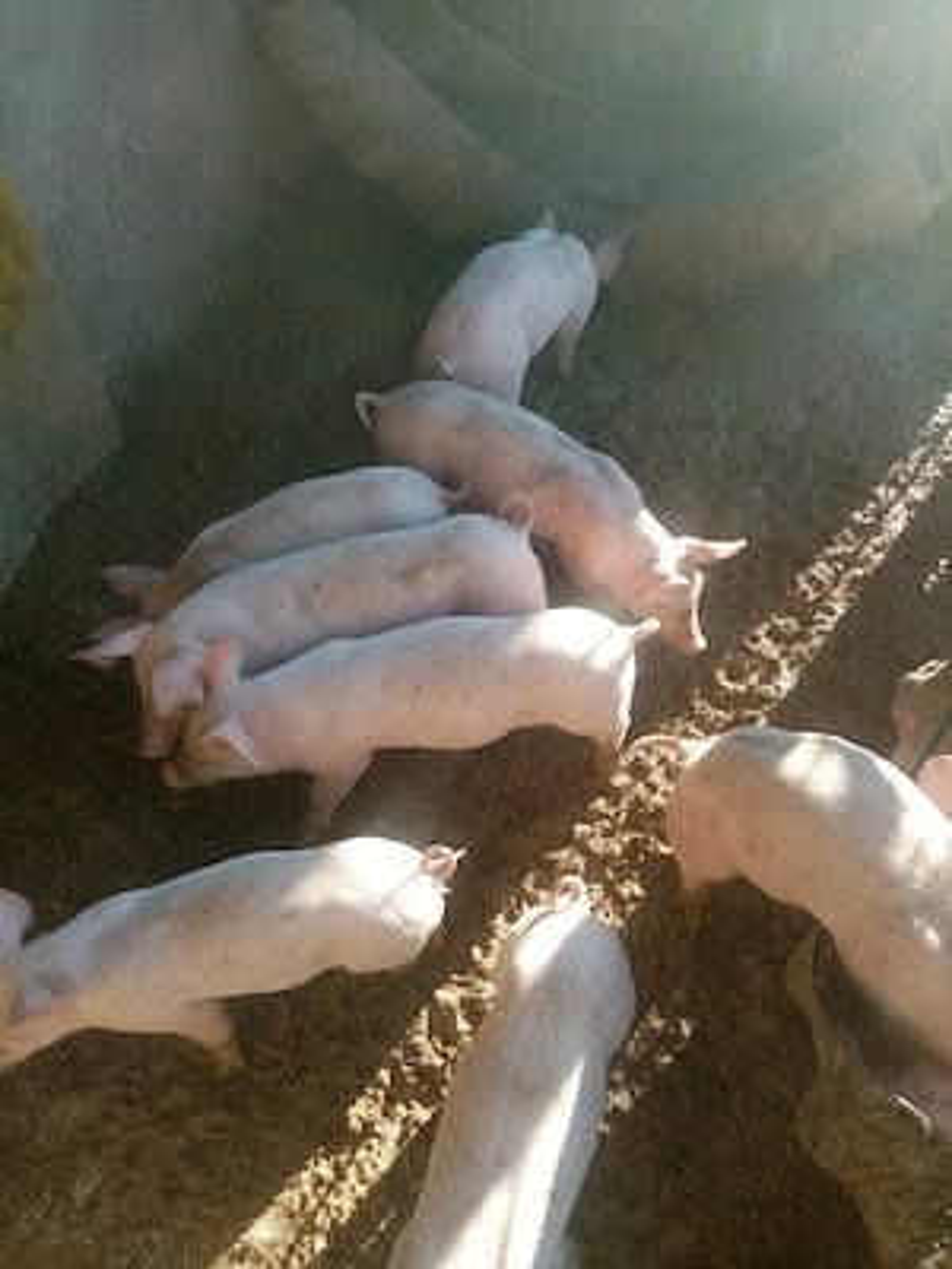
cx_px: 476
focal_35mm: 26
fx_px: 953
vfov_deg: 67.3
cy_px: 634
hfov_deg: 53.1
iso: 100
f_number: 1.8
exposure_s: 1/153
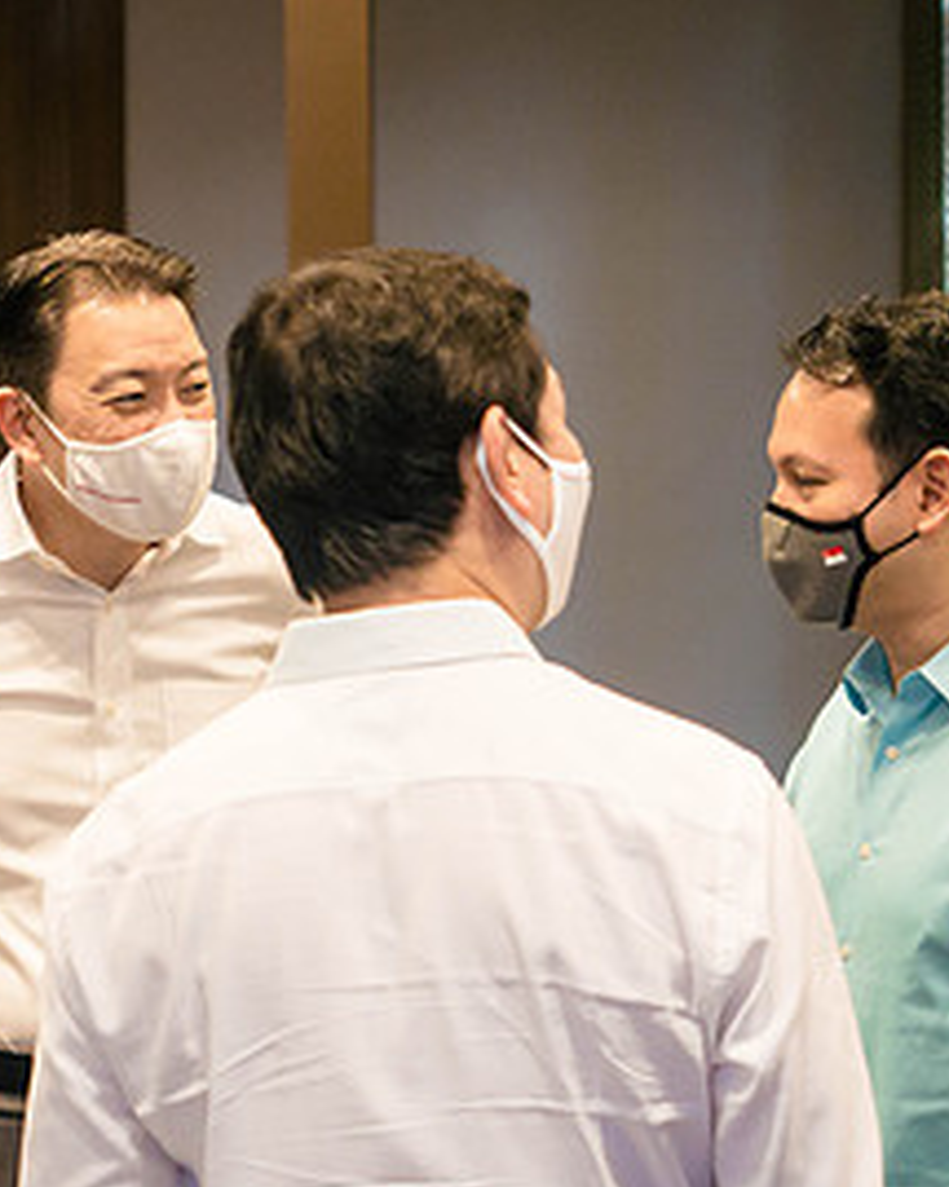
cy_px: 779
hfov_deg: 9.4
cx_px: 327
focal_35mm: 164
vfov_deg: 11.8
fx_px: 5761
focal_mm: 38
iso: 1600
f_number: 2.8
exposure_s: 1/100
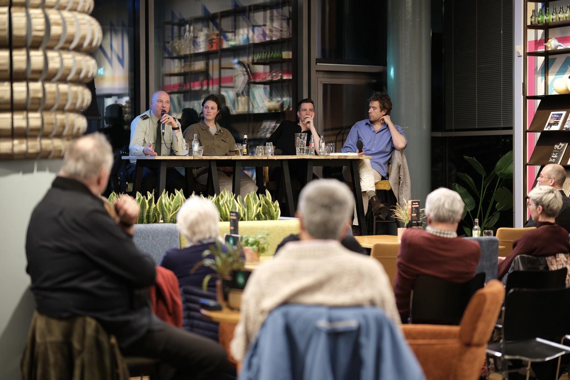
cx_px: 285
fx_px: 1330
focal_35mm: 84
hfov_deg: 24.2
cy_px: 190
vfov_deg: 16.3
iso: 125
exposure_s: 1/26
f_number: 1.2
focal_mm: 56
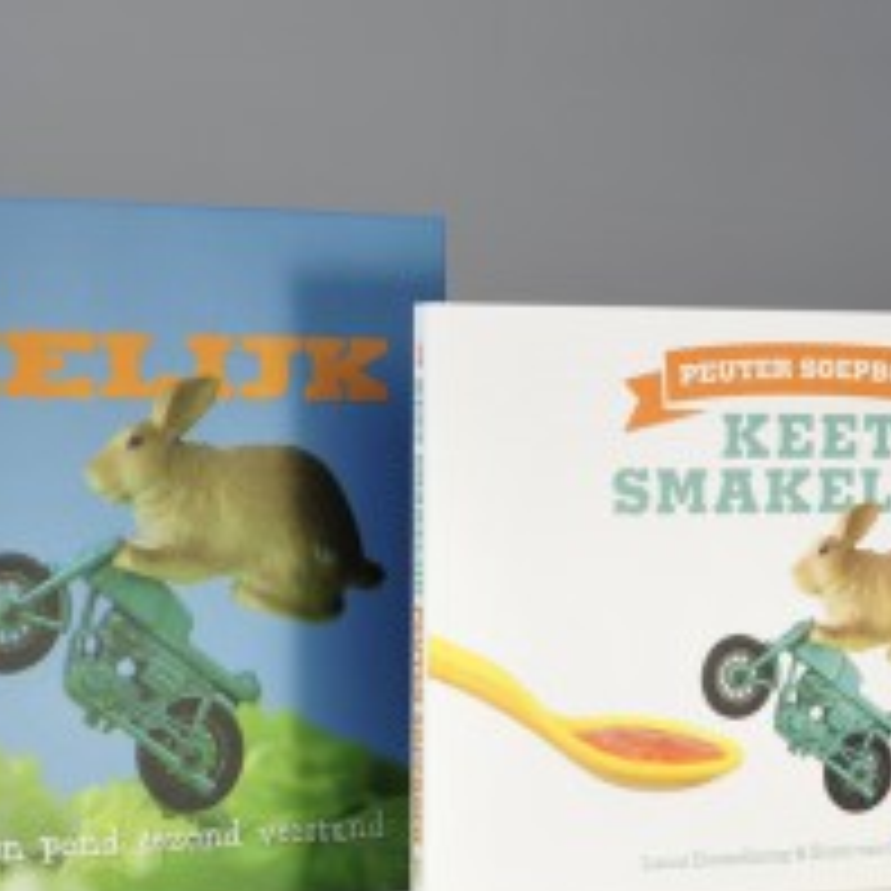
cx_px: 288
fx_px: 2621
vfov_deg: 19.3
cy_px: 396
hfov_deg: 19.2
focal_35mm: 90
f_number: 16
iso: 200
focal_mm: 50
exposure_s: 1/13
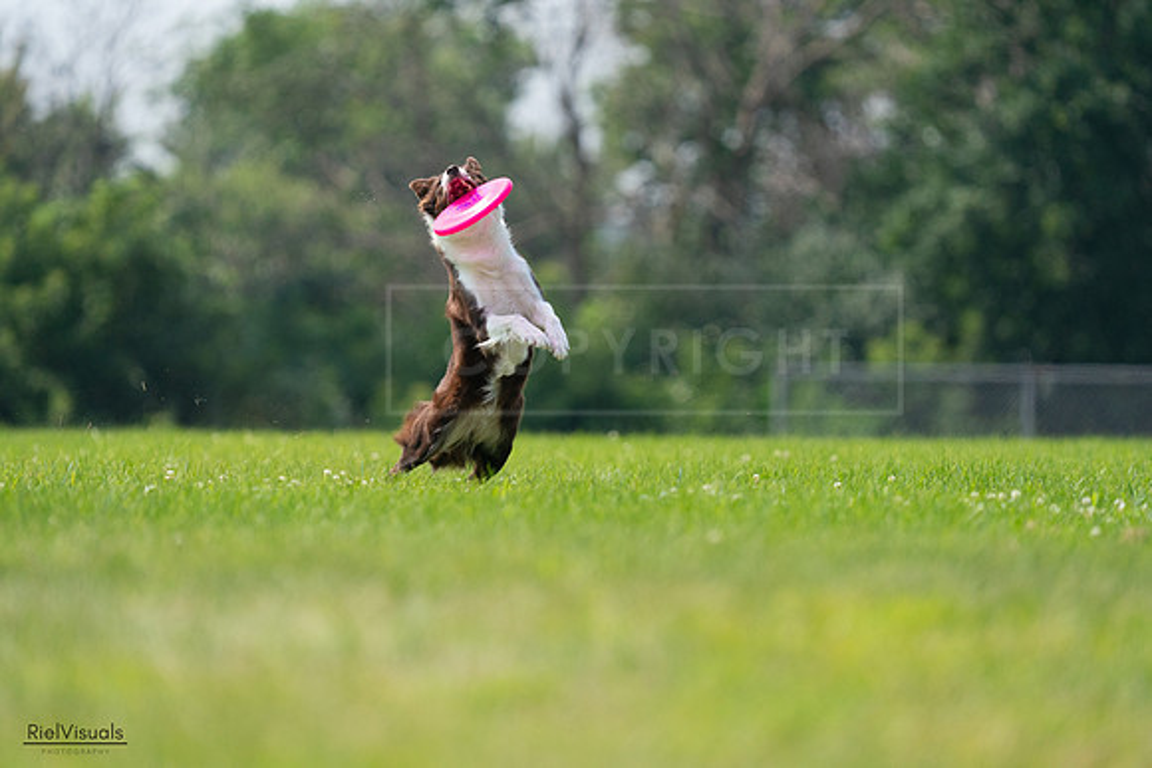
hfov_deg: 4.8
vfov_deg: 3.2
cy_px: 384
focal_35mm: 433
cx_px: 576
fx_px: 13859
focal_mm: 433
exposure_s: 1/4000
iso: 1600
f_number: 6.3
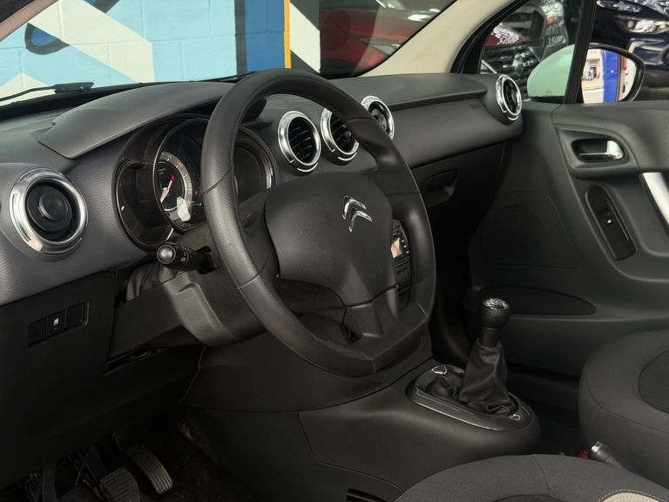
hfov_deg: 39.7
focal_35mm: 48
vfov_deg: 30.3
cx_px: 334
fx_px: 928
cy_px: 251
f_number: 1.78
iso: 100
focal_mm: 6.76
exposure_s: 1/193
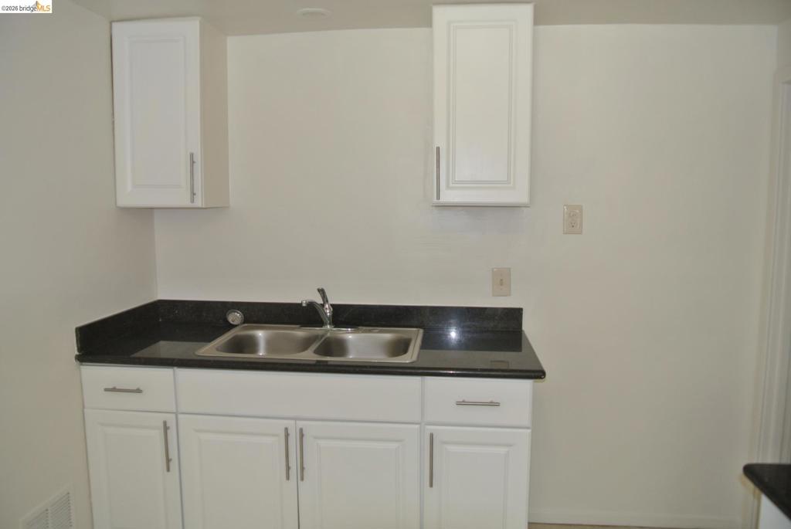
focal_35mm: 27
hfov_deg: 67.3
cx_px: 396
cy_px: 264
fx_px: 594
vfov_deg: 48.0
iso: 200
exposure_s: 1/60
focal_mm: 10
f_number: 3.5
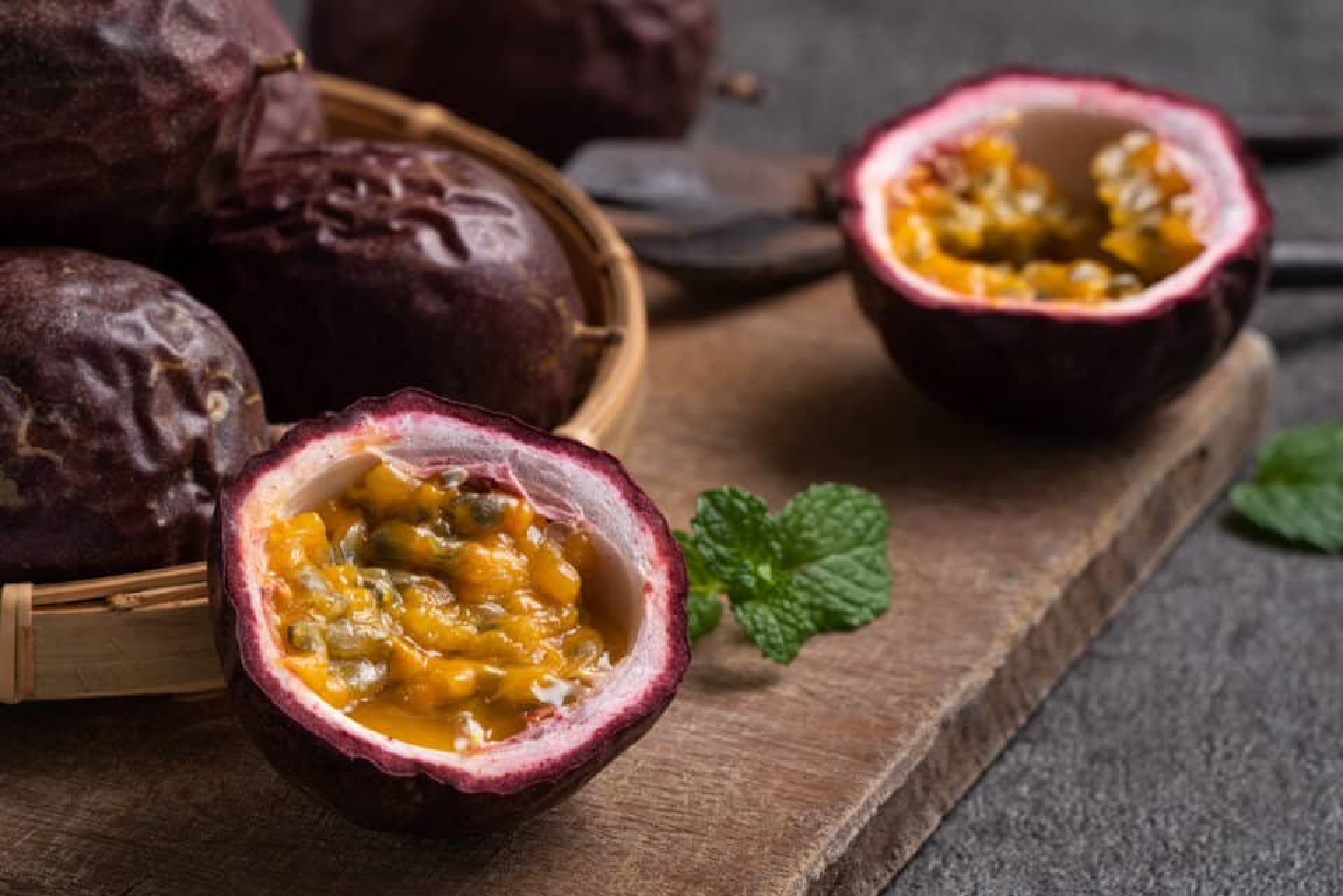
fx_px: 7389
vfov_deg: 6.9
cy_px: 448
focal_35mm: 198
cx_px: 672
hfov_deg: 10.4
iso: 100
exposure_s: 1/125
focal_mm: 198
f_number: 13
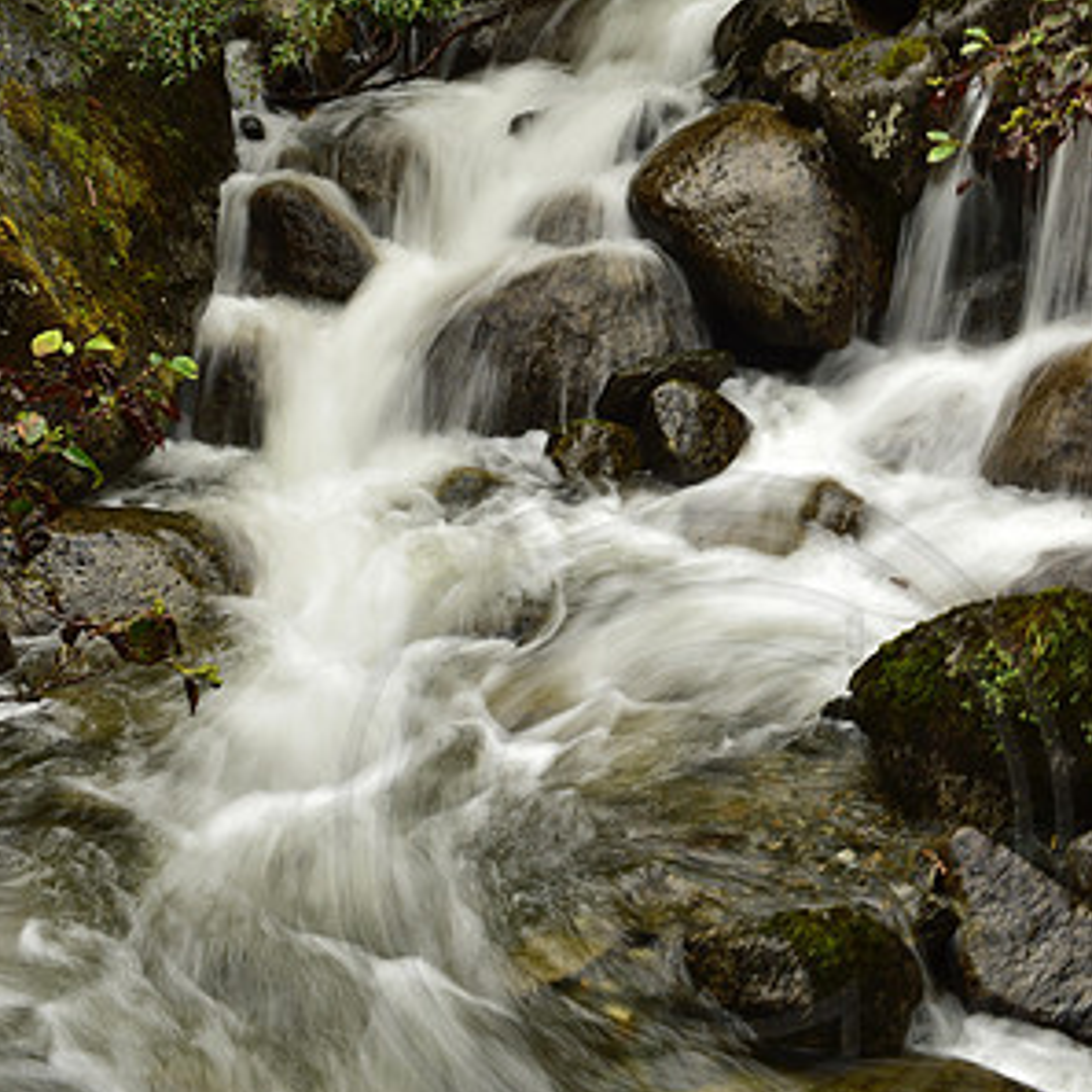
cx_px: 544
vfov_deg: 25.5
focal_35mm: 67
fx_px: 2391
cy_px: 294
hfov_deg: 25.7
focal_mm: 52
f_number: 22
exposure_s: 1/6
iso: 100
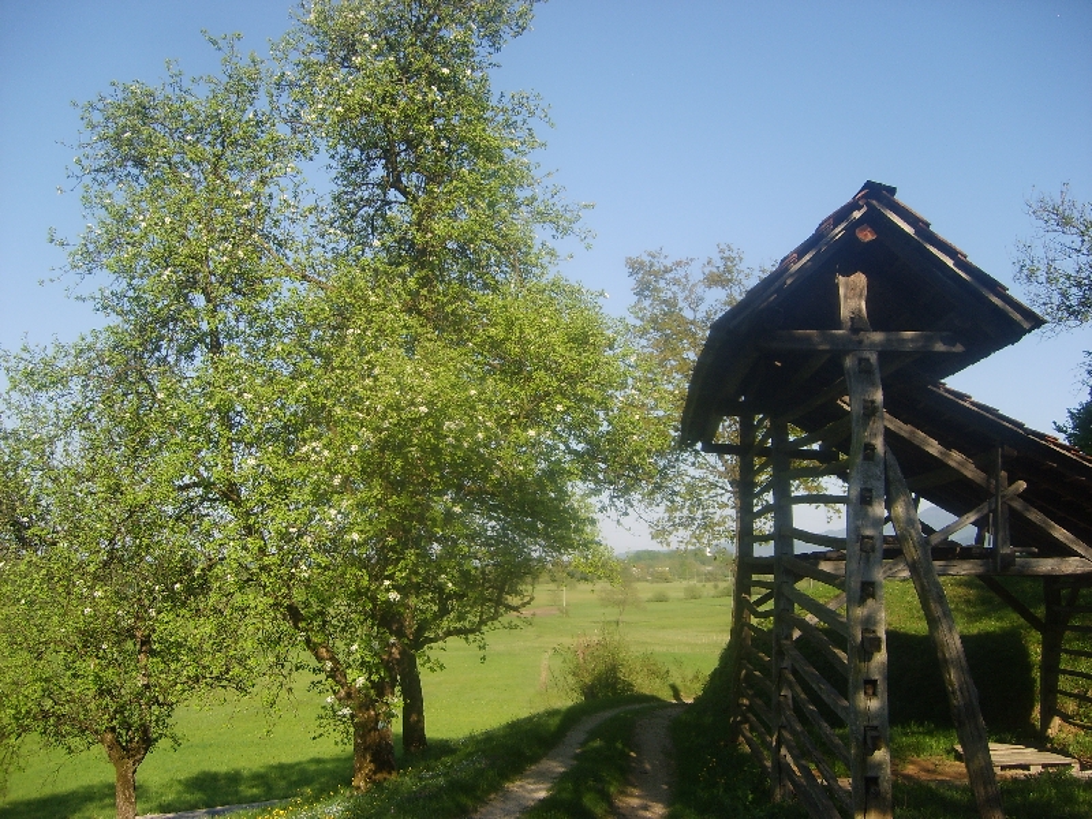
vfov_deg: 40.7
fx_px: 1104
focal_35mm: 35
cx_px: 546
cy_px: 410
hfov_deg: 52.6
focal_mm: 5.8
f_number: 2.8
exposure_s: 1/500
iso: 50
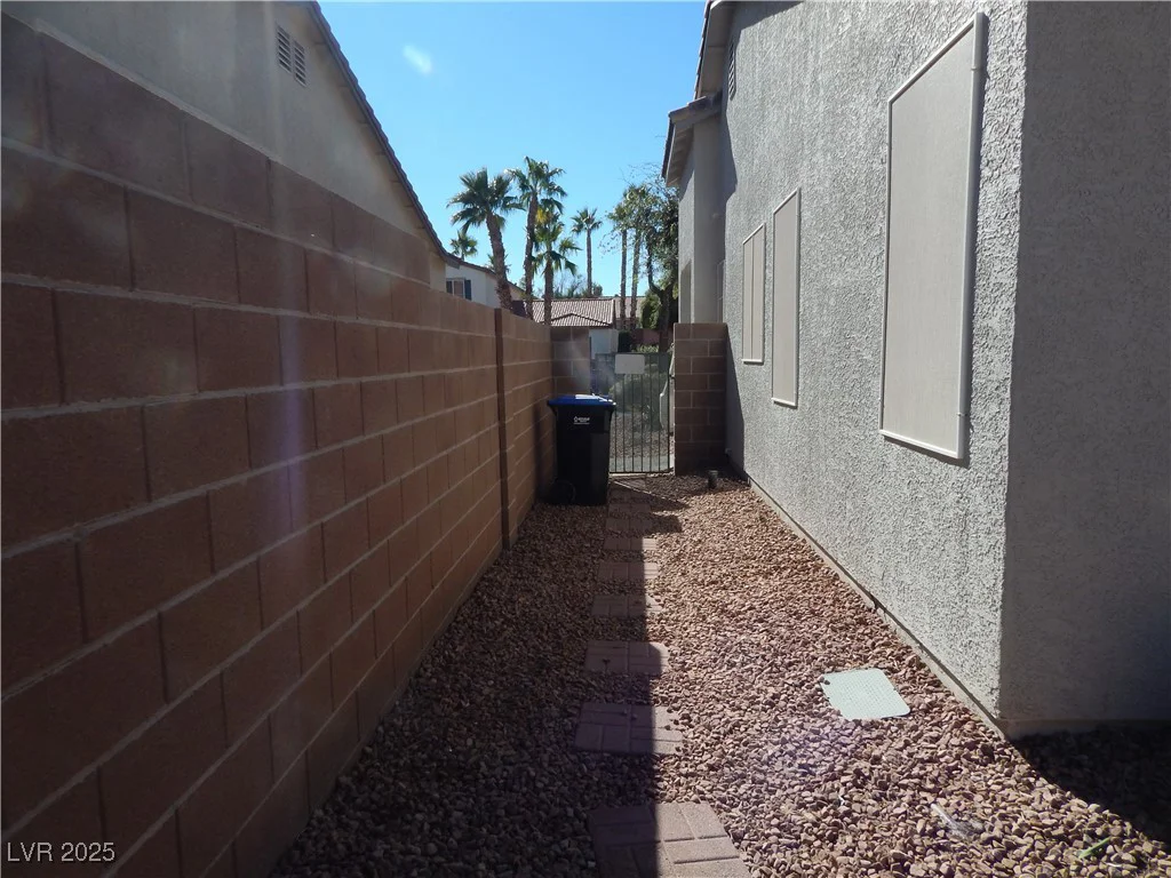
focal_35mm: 23
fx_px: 778
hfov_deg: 73.9
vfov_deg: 58.9
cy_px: 439
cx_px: 586
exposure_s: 1/1500
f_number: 3
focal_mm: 4
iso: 125
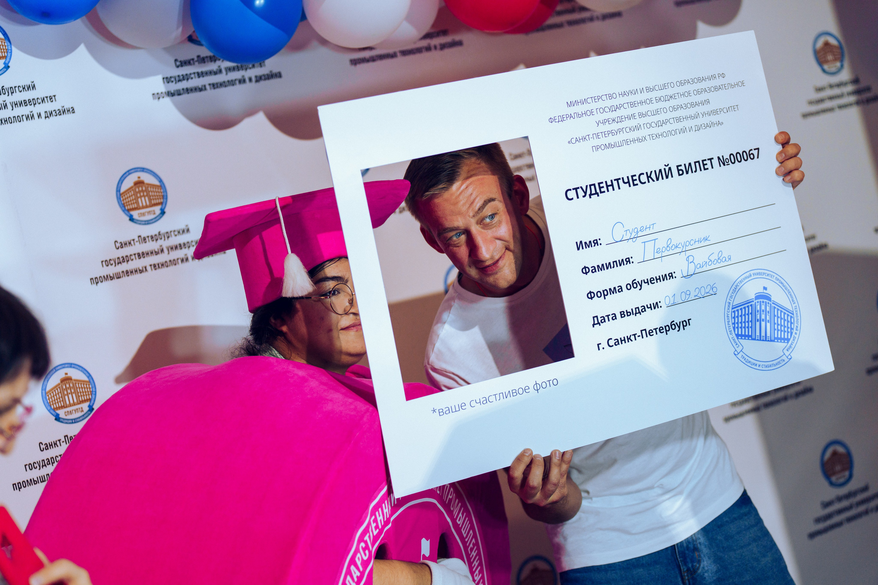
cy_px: 292
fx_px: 1658
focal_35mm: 68
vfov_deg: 20.0
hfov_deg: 29.7
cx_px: 439
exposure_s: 1/200
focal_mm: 68
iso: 320
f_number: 2.5
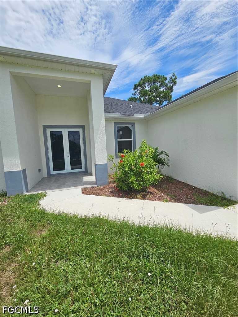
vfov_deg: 106.2
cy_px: 158
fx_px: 119
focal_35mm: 13
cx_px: 119
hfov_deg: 89.9
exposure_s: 1/4794
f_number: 2.2
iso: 50
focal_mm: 2.2
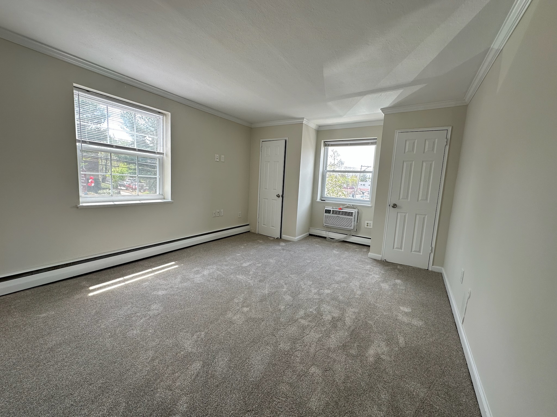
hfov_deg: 102.1
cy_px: 208
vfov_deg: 85.7
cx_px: 278
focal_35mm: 14
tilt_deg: -5.8
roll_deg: -3.2
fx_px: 225
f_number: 2.2
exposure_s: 1/119
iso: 40
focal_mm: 2.22
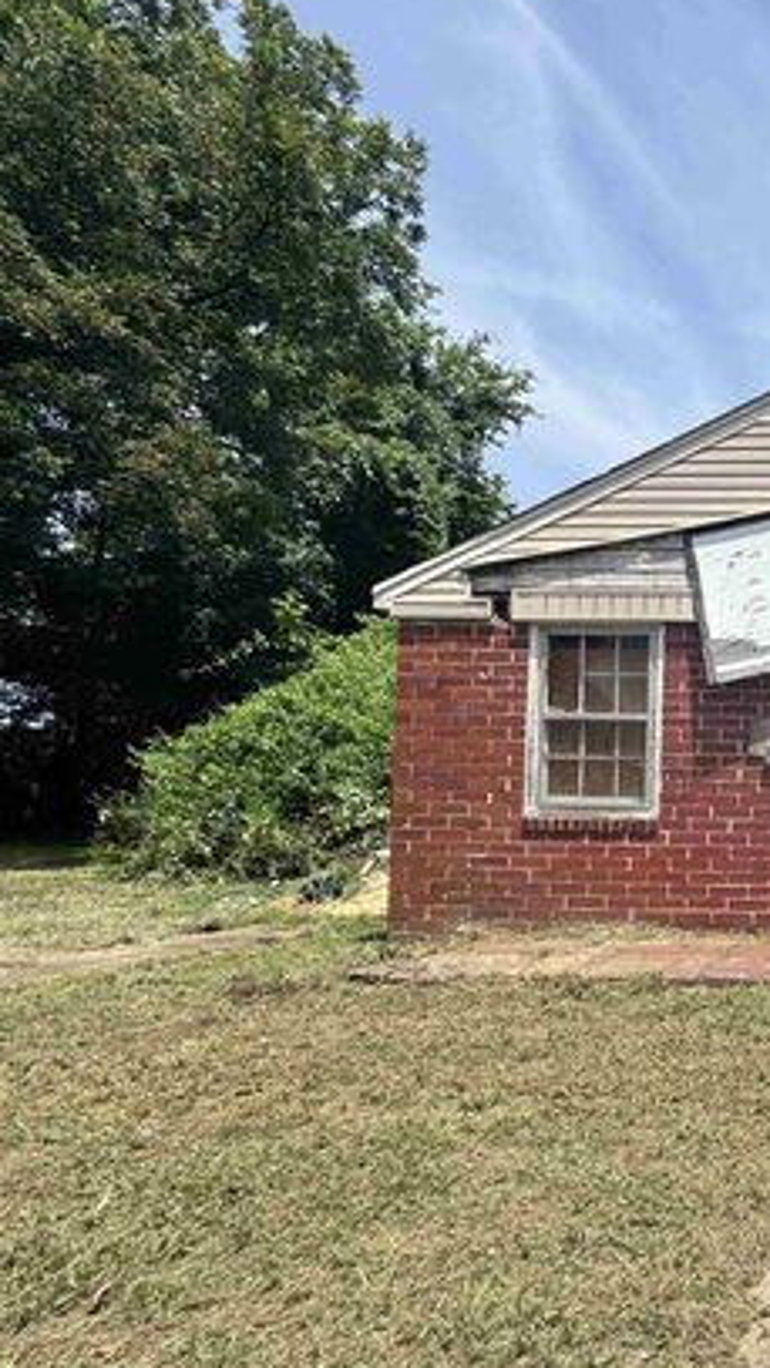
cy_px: 783
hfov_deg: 37.0
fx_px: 871
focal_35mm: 24
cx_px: 915
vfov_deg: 75.9
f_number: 2.2
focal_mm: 2.22
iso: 50
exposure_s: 1/1672
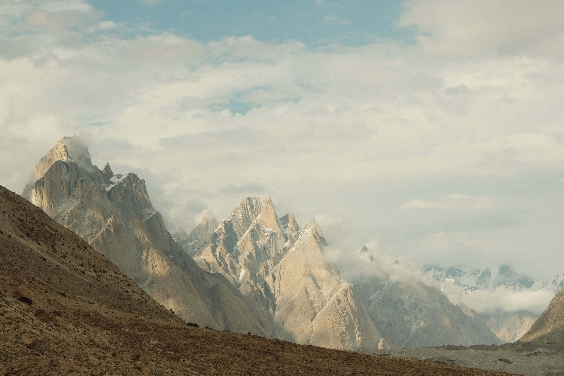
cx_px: 277
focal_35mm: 89
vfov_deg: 15.4
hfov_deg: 22.9
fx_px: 1394
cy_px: 189
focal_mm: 55
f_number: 18
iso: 640
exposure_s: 1/200
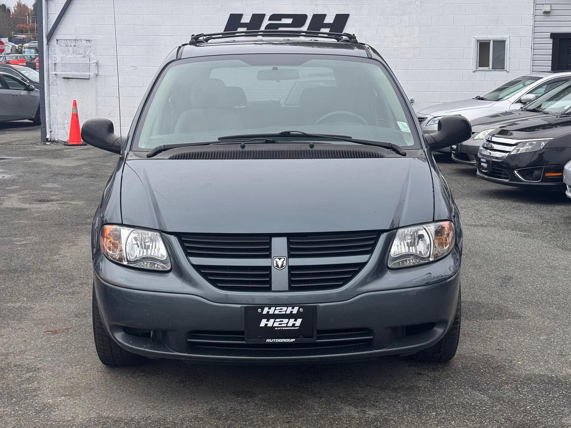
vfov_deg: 30.3
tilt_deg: -6.3
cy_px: 214
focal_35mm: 48
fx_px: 792
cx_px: 286
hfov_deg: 39.7
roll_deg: +0.3
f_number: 1.78
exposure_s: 1/1133
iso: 64
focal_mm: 6.76
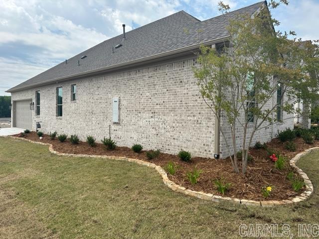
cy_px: 120
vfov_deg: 56.8
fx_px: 221
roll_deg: -1.1
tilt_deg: -1.5
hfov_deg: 71.6
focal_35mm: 24
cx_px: 160
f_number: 1.78
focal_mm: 6.86
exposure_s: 1/3058
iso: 80
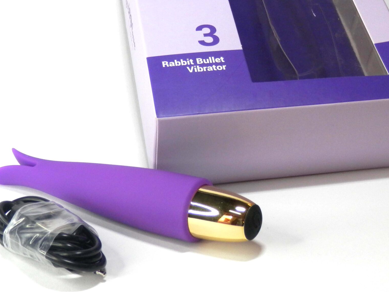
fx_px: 753
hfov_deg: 28.9
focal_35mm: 67
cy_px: 69
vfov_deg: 21.7
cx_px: 217
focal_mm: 7.3
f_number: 3.7
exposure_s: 1/80
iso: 100
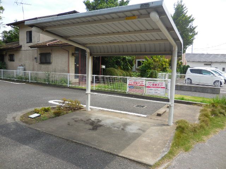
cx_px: 113
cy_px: 84
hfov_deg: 69.4
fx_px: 163
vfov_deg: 54.9
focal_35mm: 25
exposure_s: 1/640
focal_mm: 4.5
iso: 125
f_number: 3.3
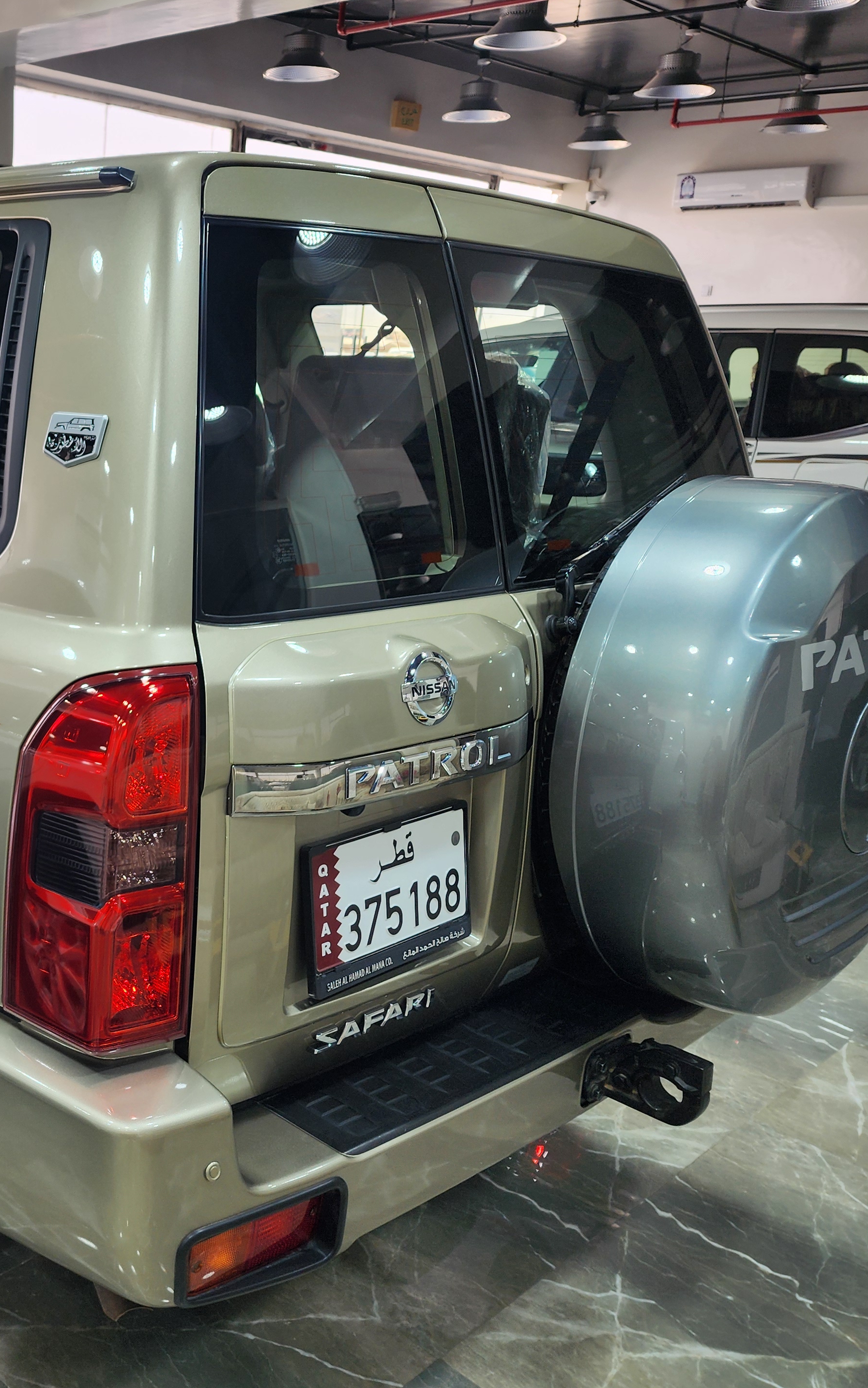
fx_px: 1287
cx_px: 28
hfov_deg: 34.4
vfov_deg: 56.7
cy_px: 699
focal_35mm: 34
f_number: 1.8
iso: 12
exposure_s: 1/180
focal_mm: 6.4
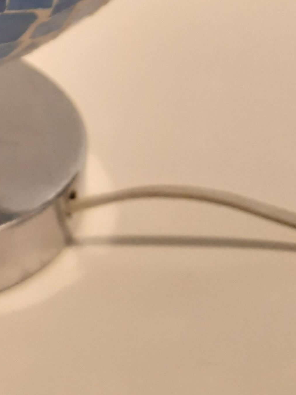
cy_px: -165
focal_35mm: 88
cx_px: -138
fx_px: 1003
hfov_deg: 15.6
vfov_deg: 19.8
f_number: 1.7
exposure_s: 1/50
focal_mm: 3.92
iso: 250
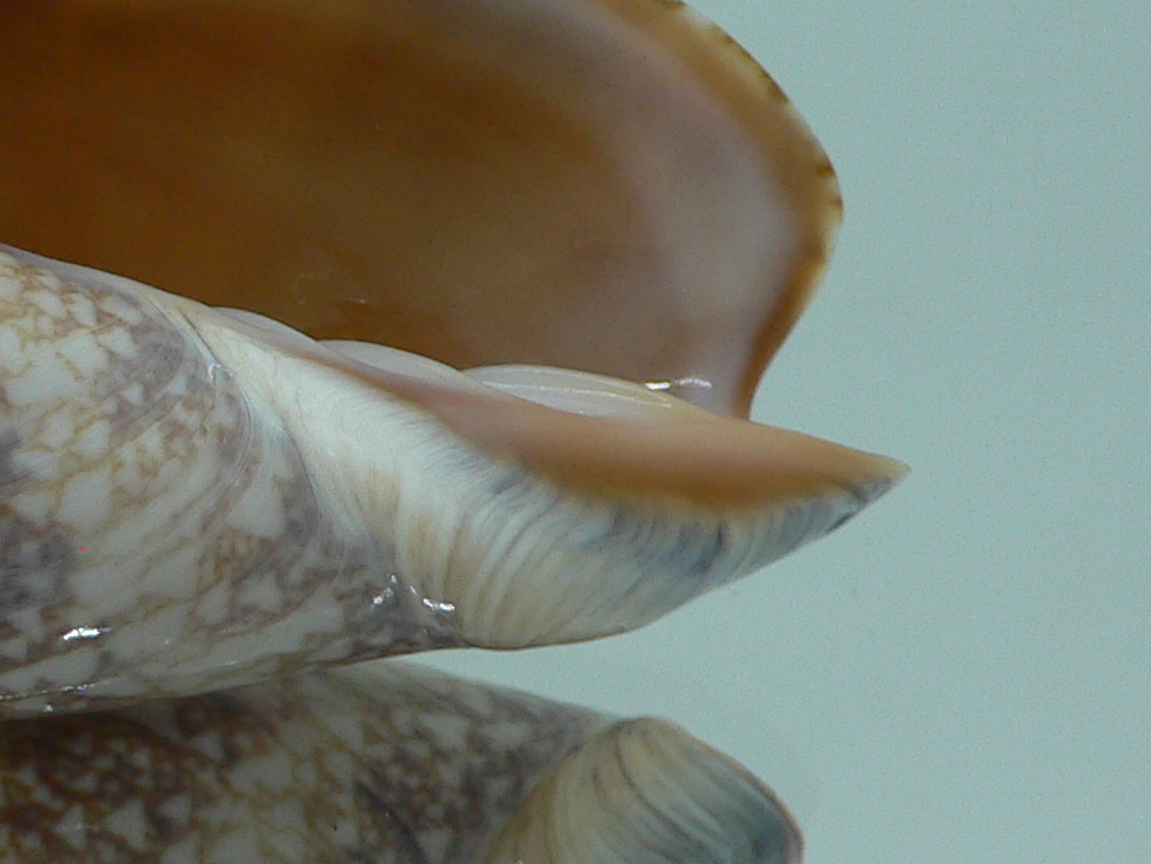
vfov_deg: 18.0
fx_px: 2727
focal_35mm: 82
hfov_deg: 22.7
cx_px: -68
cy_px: 350
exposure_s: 1/60
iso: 80
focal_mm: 4.6
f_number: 2.8
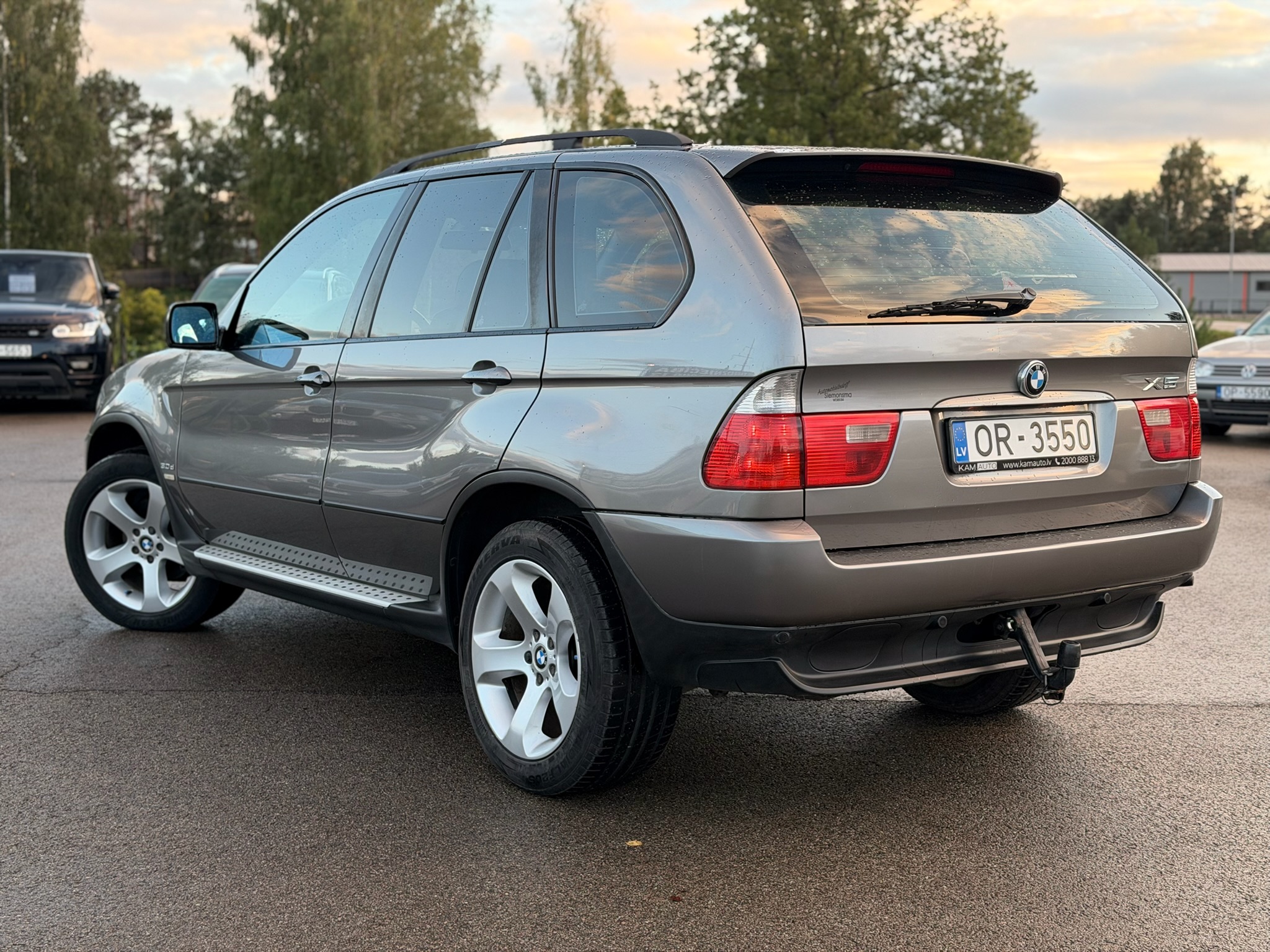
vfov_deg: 30.3
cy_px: 476
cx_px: 635
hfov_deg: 39.7
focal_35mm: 48
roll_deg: +0.0
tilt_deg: -5.4
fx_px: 1761
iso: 50
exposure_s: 1/180
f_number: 1.78
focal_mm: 6.76
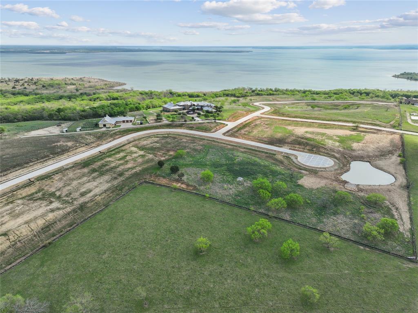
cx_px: 209
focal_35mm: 24
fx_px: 290
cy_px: 156
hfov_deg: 71.6
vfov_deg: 56.8
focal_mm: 12.3
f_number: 2.8
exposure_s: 1/5000
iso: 400
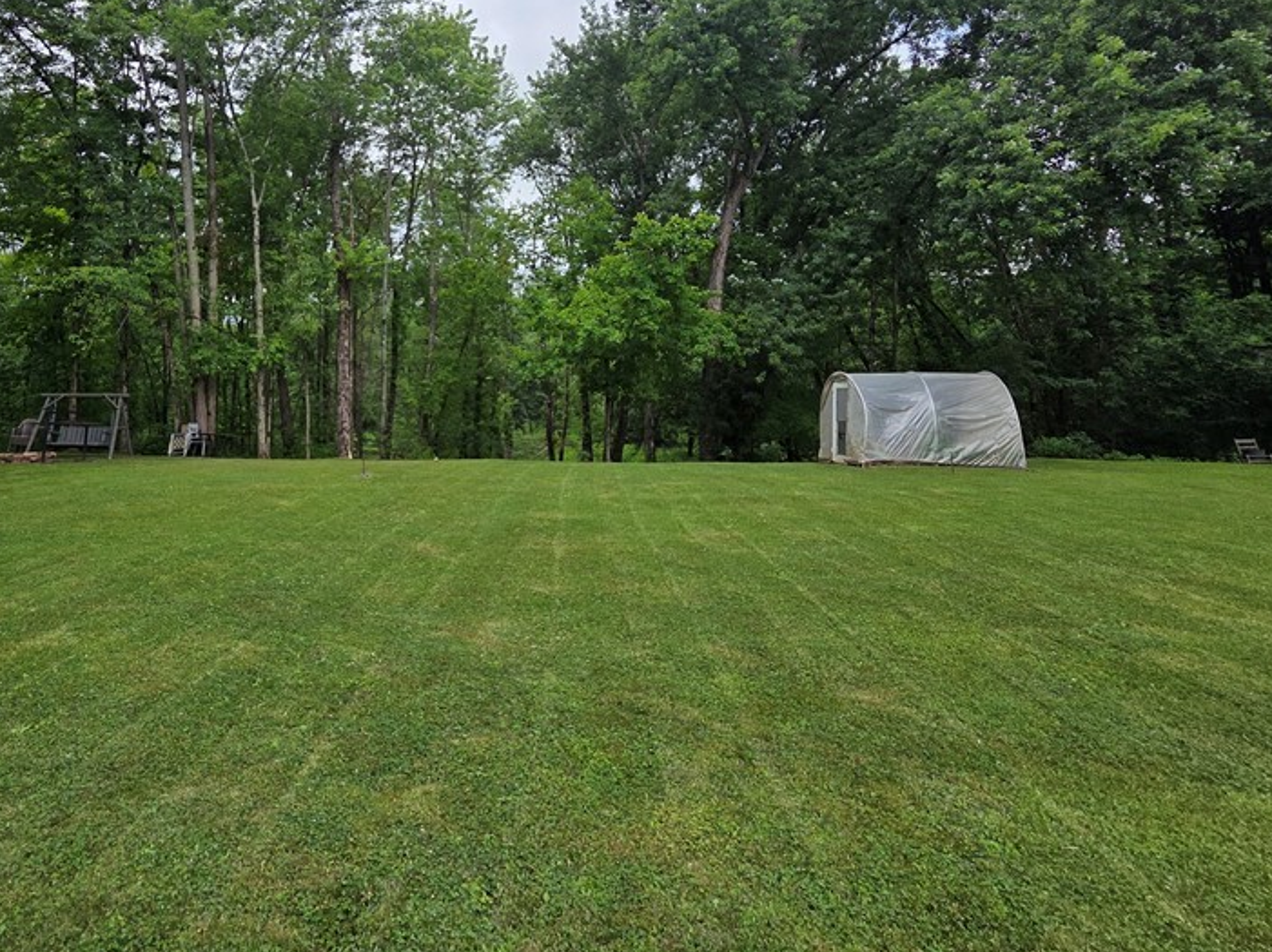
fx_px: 698
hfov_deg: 83.1
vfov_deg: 65.9
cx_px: 477
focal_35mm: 19
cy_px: 285
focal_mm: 2.2
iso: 50
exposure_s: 1/1704
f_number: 2.2
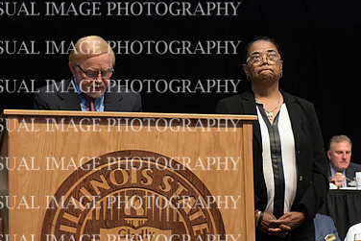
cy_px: 183
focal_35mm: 111
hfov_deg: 18.3
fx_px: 1113
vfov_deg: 12.3
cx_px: 102
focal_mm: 48
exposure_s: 1/400
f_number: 3.2
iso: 2000
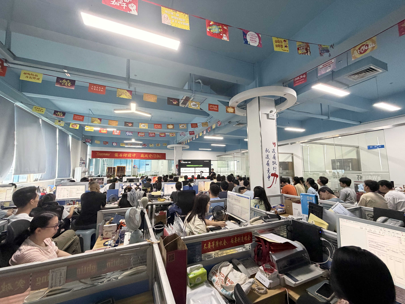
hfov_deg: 102.1
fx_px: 164
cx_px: 202
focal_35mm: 14
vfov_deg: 85.7
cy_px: 152
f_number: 2.2
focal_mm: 2.22
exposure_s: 1/60
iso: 400
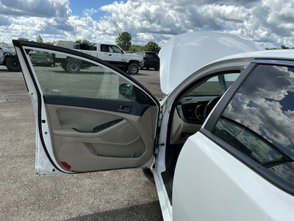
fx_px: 238
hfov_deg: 63.4
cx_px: 147
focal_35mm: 28
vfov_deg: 49.7
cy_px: 110
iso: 25
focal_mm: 3
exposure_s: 1/1912
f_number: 1.8
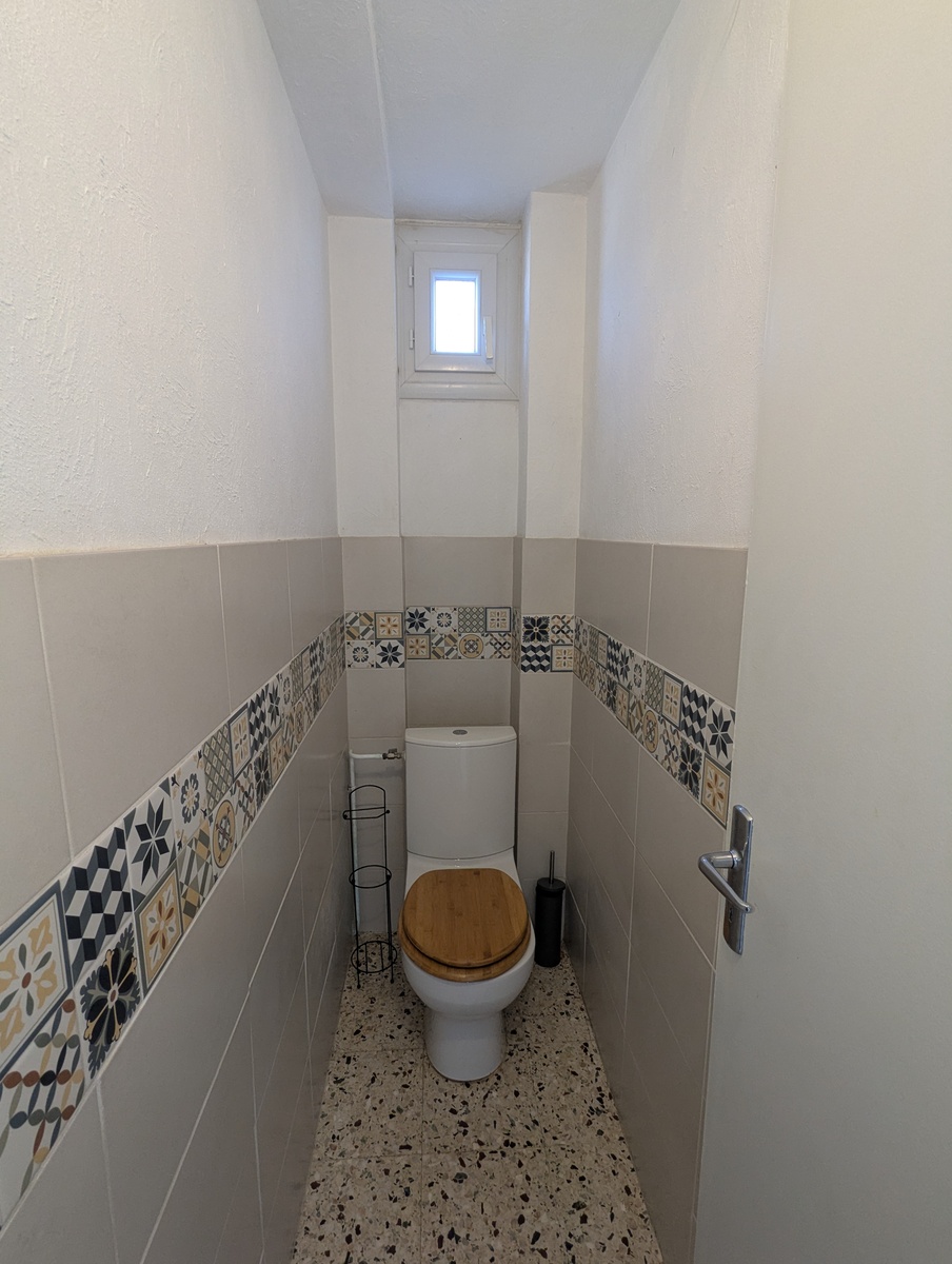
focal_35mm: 16
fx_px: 585
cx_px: 476
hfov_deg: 78.3
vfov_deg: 94.4
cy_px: 632
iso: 215
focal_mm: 2.35
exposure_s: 1/70.7
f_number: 2.2
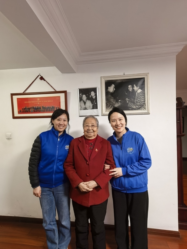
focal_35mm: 18
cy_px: 124
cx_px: 94
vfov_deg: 87.8
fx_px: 130
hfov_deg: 71.6
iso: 320
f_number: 2.2
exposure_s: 1/50
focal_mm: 1.95
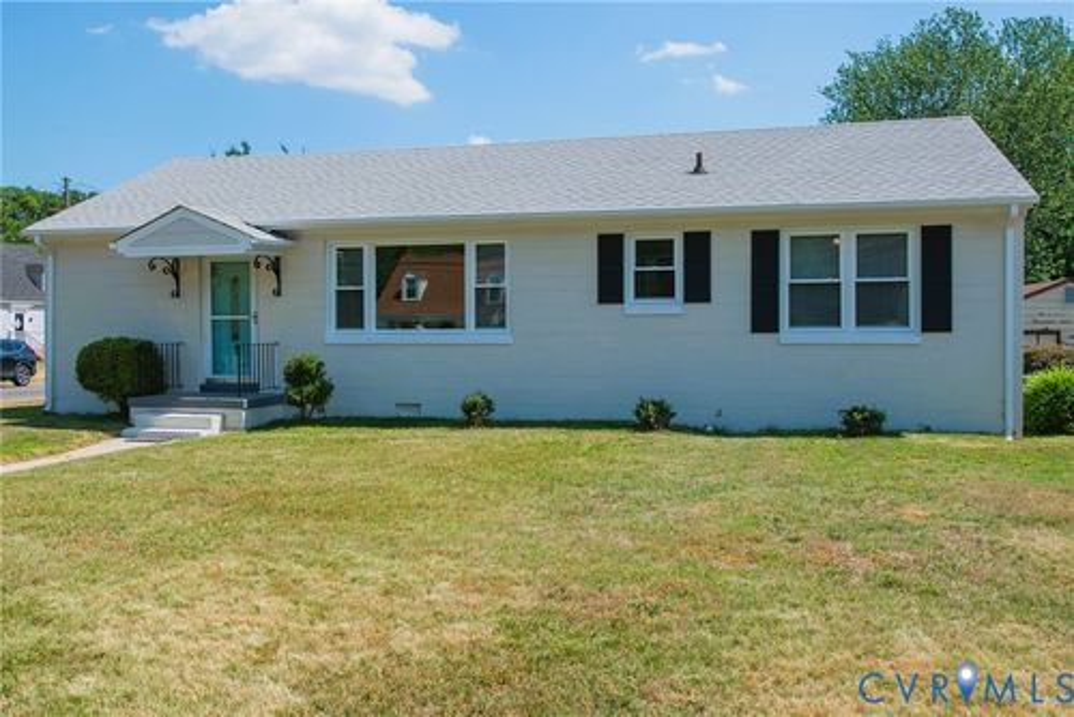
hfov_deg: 73.7
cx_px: 537
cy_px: 358
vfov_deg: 53.2
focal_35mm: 24
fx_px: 716
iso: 200
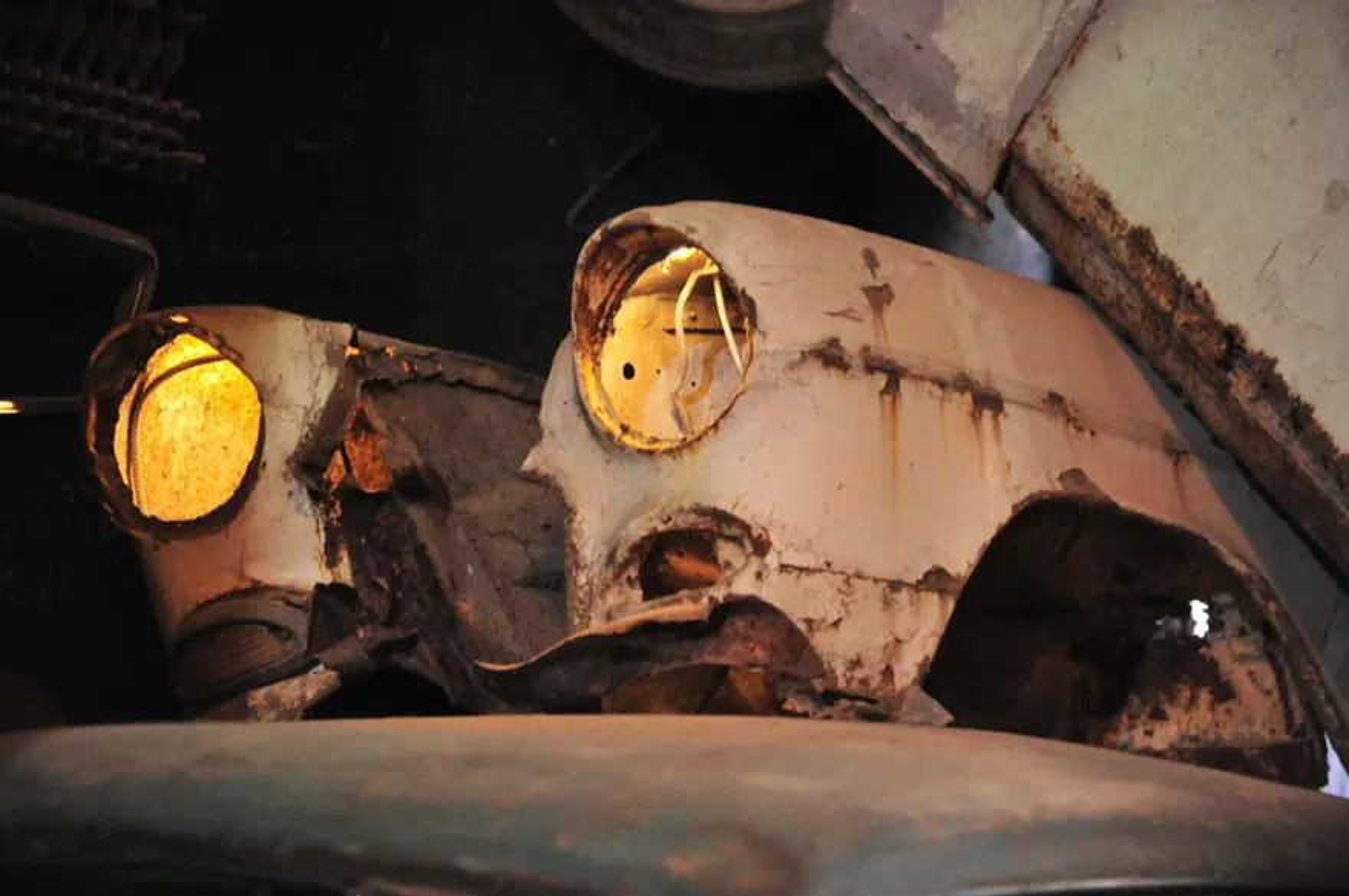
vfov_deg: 17.0
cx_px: 674
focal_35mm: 80
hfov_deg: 25.4
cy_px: 448
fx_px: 2995
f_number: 2.8
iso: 5000
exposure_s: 1/50
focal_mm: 80
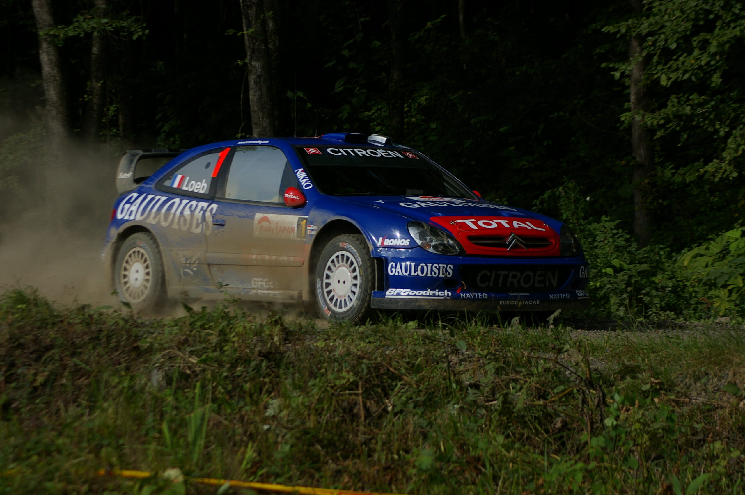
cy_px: 248
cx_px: 372
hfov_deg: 15.2
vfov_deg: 10.1
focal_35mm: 135
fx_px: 2791
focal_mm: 90
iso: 200
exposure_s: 1/2000
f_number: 5.6
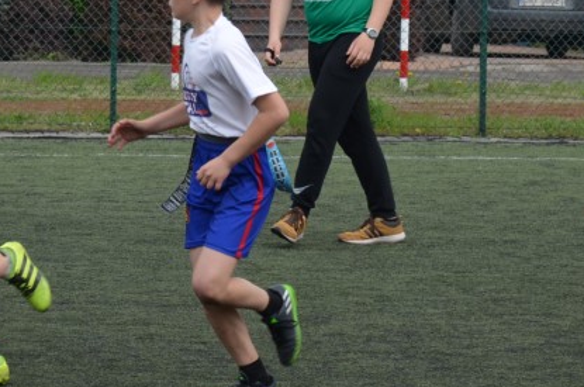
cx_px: 77
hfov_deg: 7.9
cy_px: 137
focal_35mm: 259
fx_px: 4193
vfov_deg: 5.3
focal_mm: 70
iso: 180
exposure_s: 1/250
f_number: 8
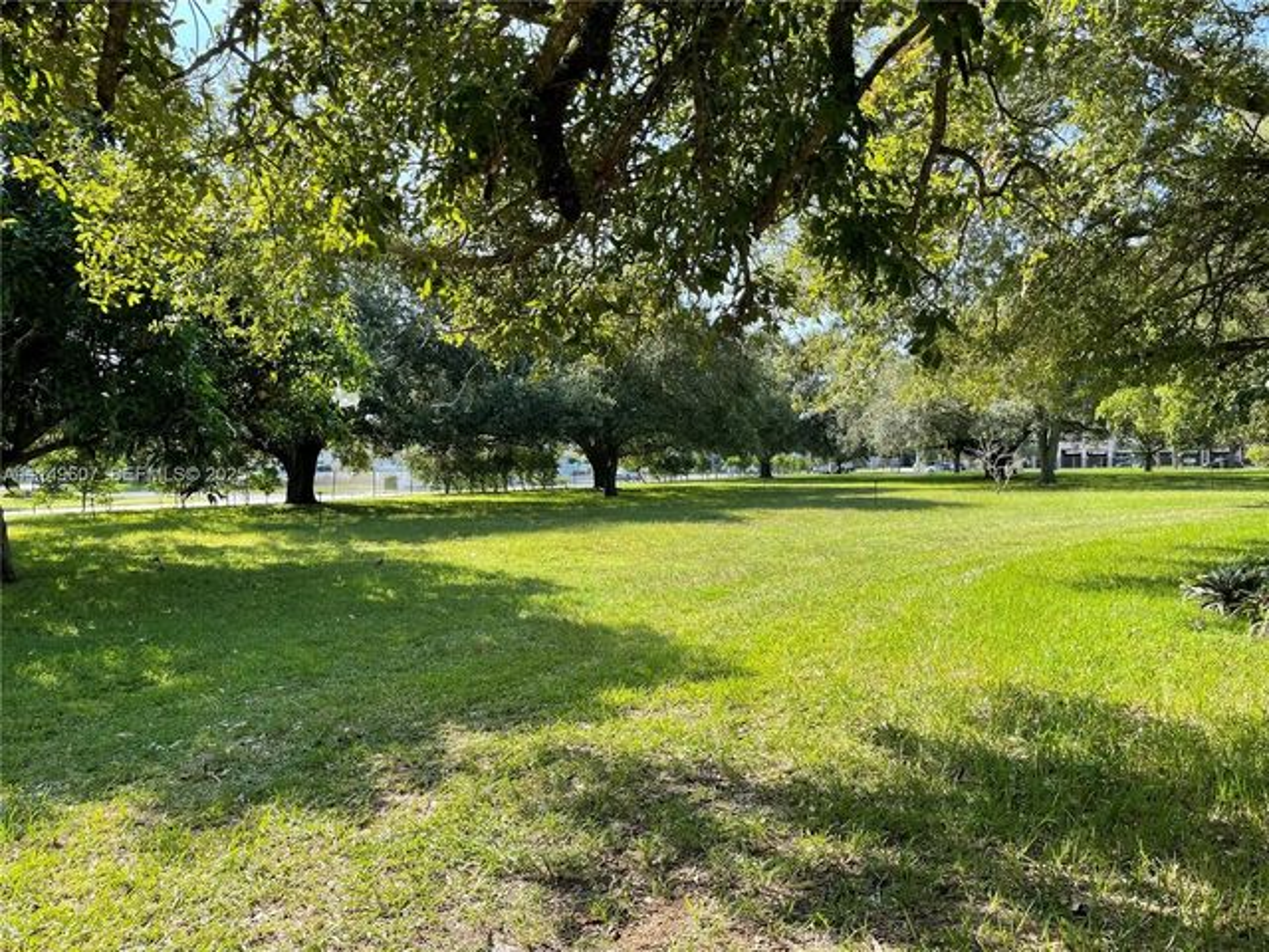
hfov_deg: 67.3
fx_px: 953
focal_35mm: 26
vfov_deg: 53.1
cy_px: 476
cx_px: 634
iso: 32
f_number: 1.6
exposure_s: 1/739
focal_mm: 4.2
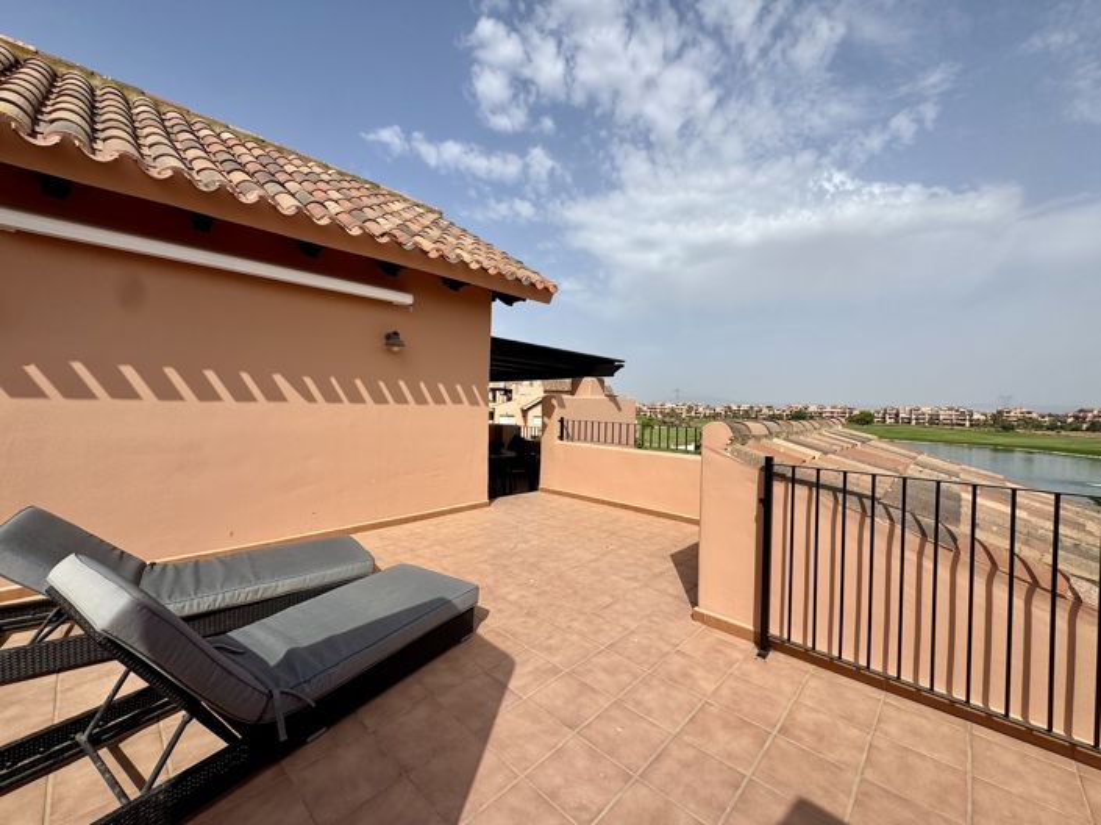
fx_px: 445
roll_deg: -1.6
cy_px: 412
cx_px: 550
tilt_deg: -1.2
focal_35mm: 14
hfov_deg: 102.1
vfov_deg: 85.6
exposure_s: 1/3390
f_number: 2.2
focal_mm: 2.22
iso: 50
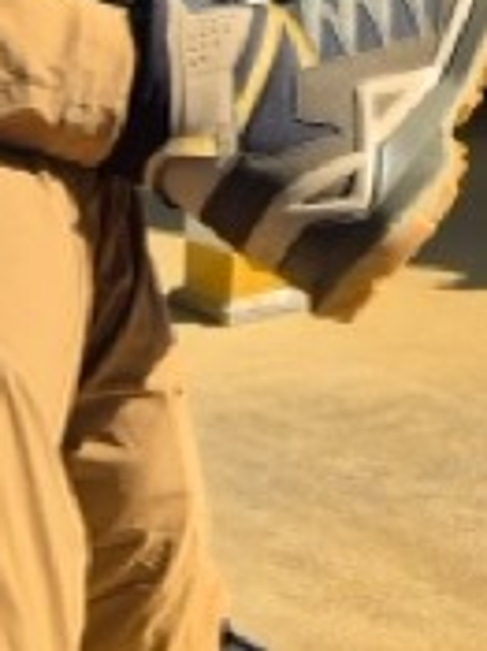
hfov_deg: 15.2
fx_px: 1578
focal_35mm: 84
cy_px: 309
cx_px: -387
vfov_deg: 23.3
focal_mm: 5.4
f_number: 1.8
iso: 25
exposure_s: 1/1256
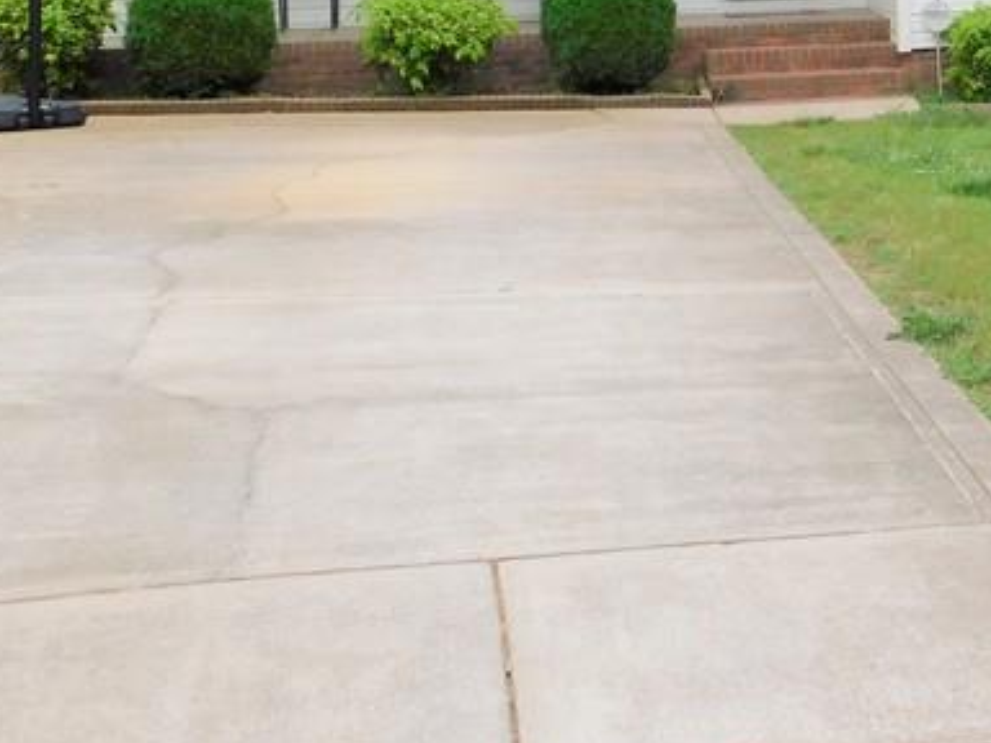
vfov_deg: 17.6
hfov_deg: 22.9
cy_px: -137
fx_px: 2290
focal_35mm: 80
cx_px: 1097
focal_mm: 5.3
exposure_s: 1/500
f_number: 3.2
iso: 125
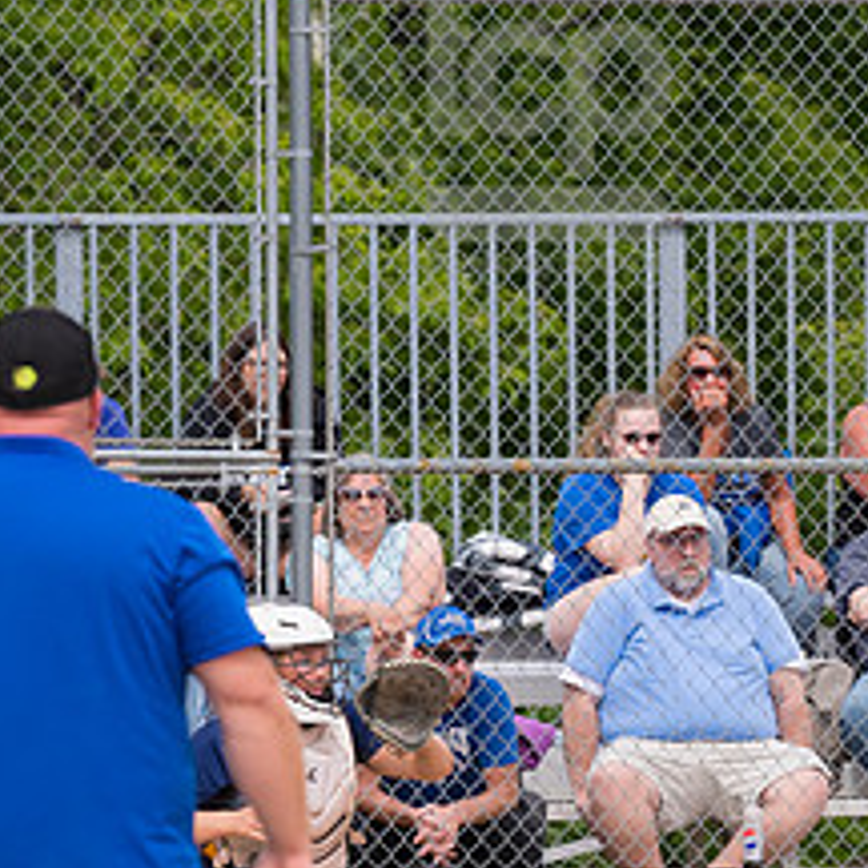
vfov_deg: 2.6
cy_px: 687
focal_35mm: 683
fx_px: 19376
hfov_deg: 2.6
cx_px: 1117
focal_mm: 200
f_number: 5.6
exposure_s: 1/1600
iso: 320
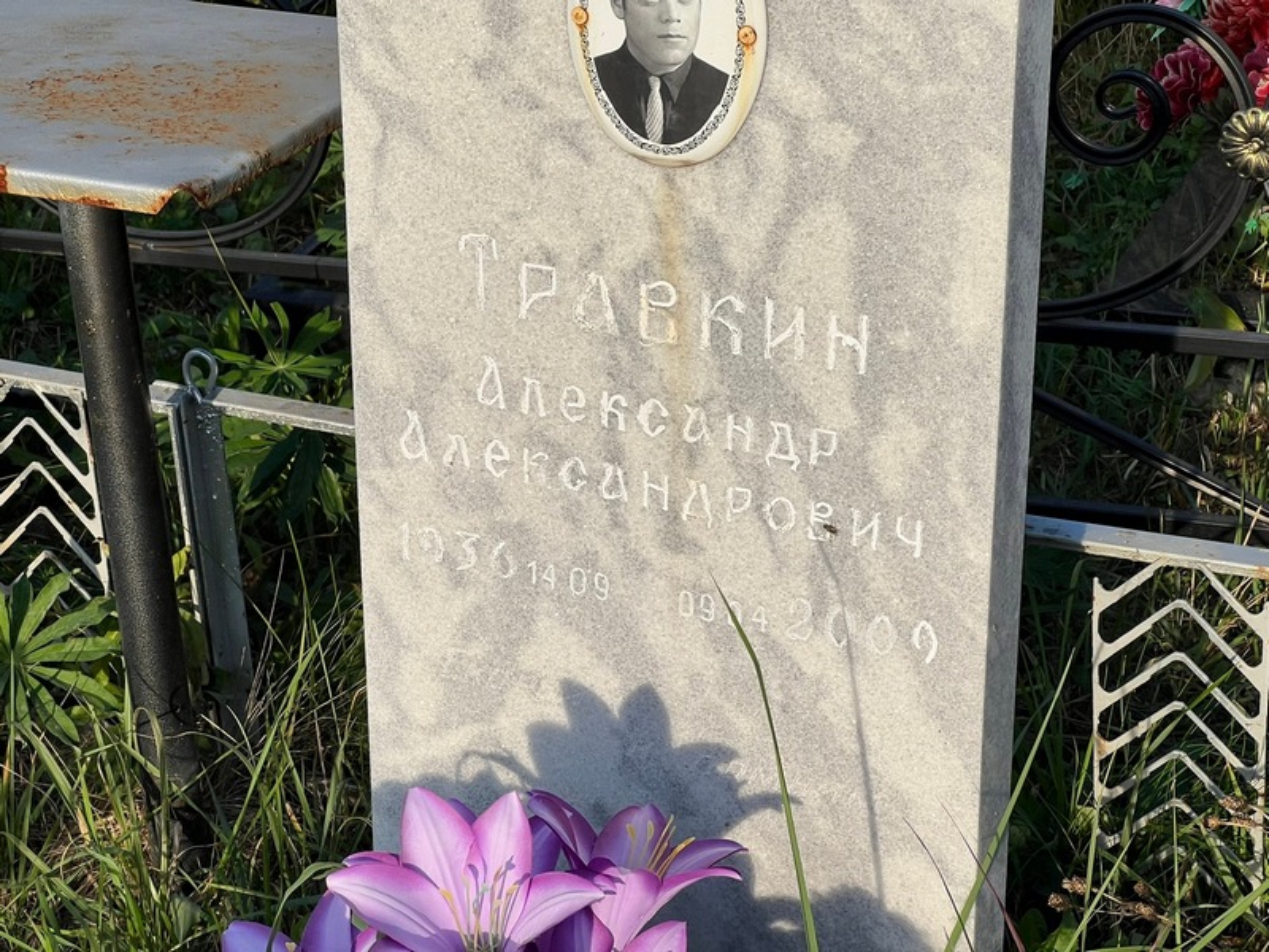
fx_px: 2823
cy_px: 476
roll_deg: +2.0
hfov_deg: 25.3
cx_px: 634
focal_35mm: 77
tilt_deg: -22.7
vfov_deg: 19.1
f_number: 2.8
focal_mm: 9
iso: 32
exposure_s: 1/911
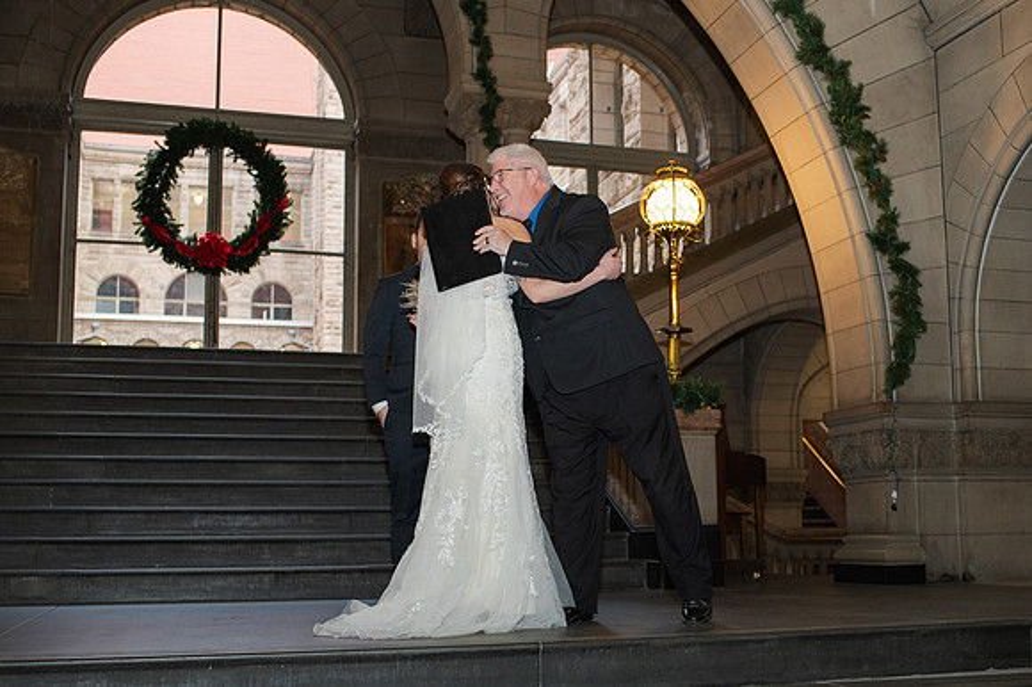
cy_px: 410
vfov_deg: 31.7
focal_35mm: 42
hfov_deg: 46.3
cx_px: 564
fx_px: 1206
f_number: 3.5
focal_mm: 35
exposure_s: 1/200
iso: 1000
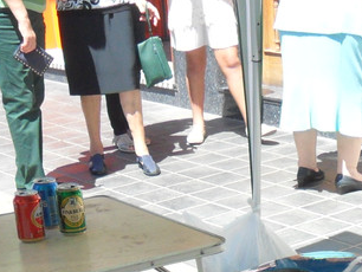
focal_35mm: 94
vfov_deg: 14.1
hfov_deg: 20.6
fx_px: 984
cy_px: 472
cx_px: 301
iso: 80
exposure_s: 1/250
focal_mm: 4.9
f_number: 3.5
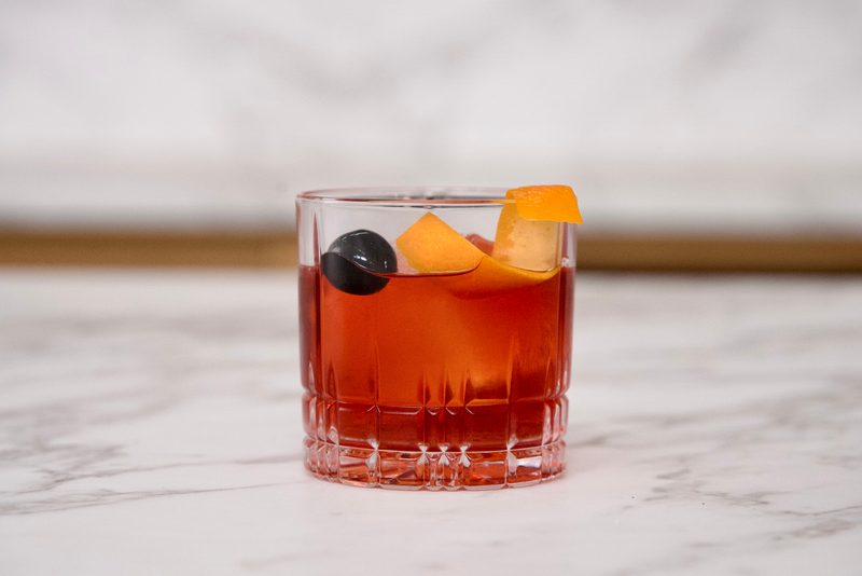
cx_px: 431
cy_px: 288
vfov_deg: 11.7
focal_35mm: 117
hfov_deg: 17.5
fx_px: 2802
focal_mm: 117
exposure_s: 1/500
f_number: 6.3
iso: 4000
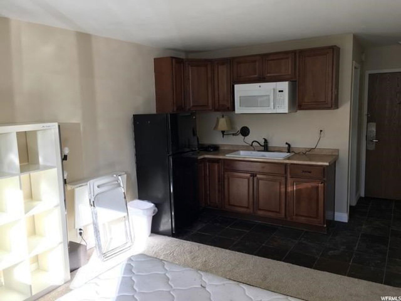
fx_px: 336
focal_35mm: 29
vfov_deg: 48.2
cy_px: 150
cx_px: 200
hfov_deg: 61.7
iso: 40
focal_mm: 4.15
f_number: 2.2
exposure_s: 1/120
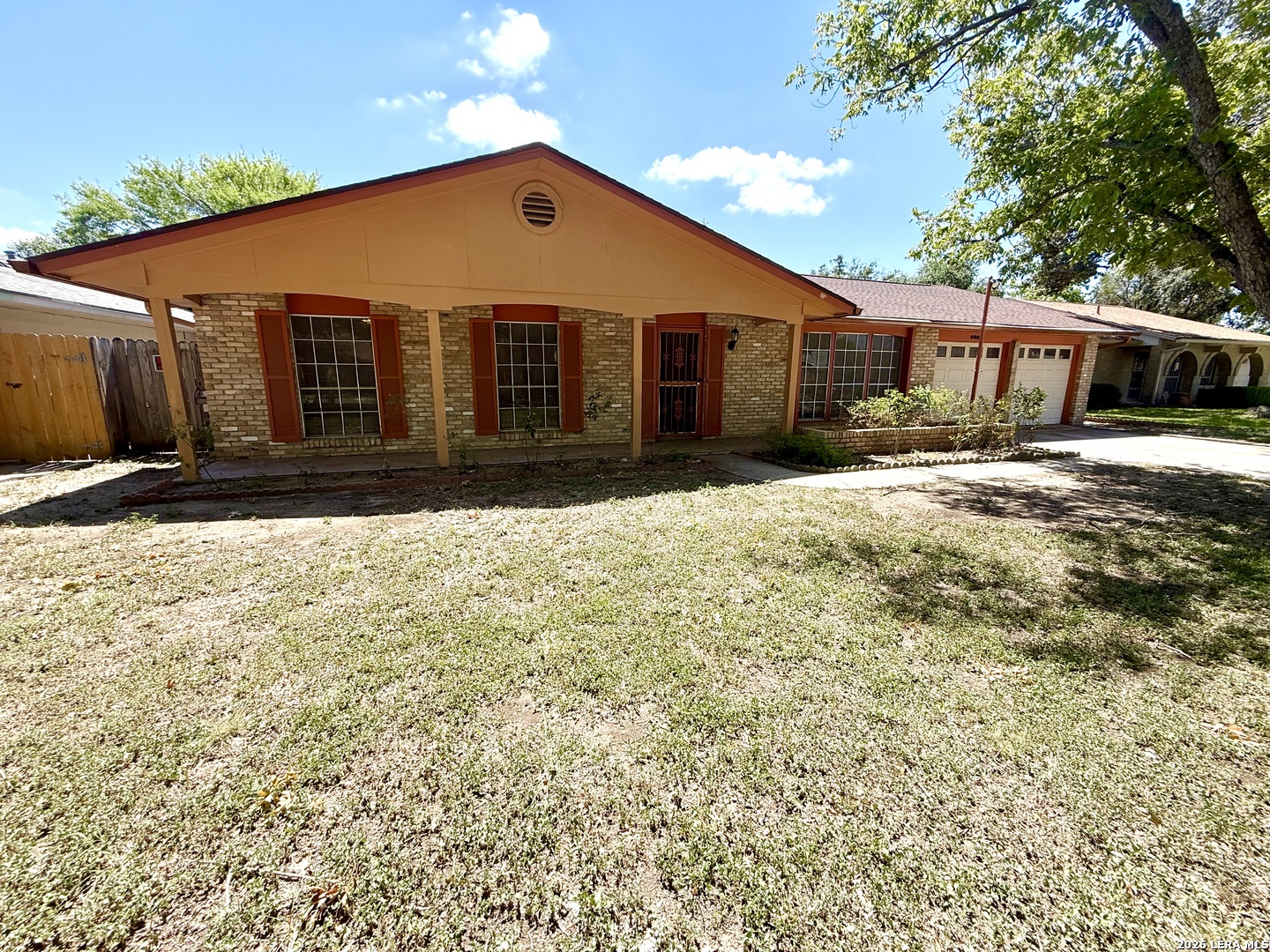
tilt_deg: -11.2
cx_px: 635
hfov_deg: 102.1
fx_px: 514
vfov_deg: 85.7
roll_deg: -0.7
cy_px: 476
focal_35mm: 14
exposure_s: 1/709
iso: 50
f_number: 2.2
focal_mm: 2.22
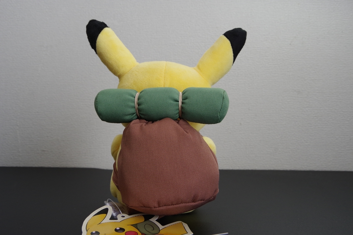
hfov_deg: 46.4
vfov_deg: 31.8
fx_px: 411
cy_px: 118
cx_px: 176
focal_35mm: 42
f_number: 10
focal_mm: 28
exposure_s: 1/20
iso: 800
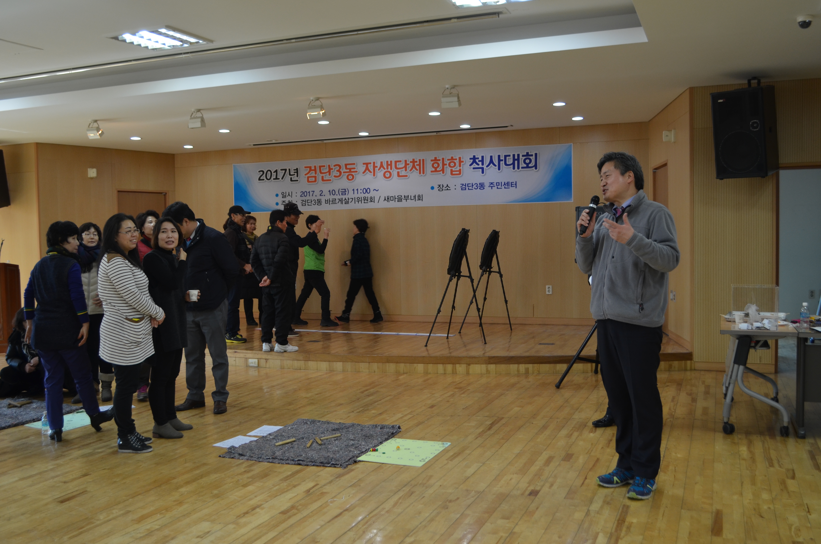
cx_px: 410
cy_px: 272
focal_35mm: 33
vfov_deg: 39.8
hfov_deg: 57.3
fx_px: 751
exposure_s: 1/60
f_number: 4
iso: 400
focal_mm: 22
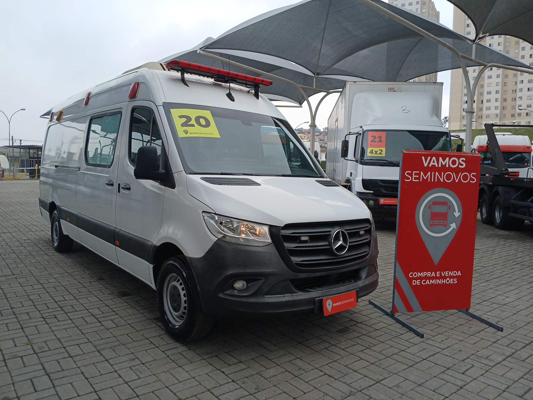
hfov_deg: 67.3
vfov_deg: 53.1
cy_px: 200
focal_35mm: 26
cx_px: 266
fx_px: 400
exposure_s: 1/218
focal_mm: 3.98
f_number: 1.8
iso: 20
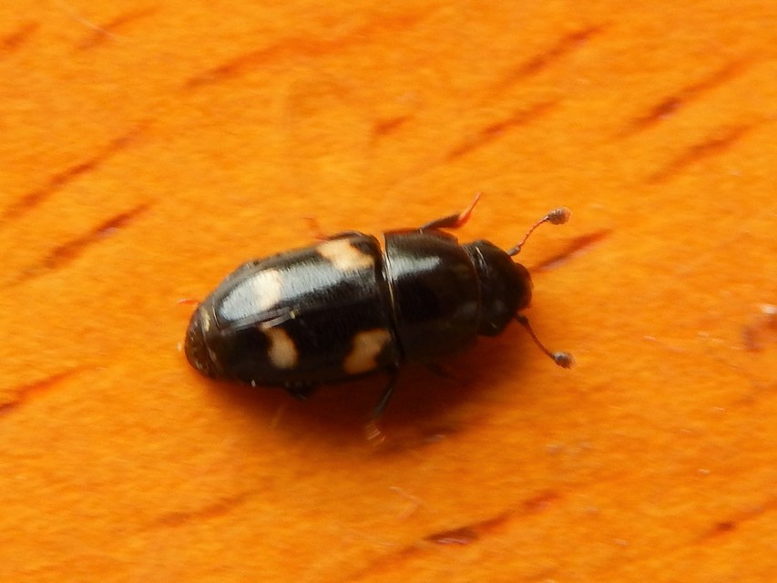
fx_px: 2335
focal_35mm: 104
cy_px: 292
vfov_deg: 14.2
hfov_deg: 18.9
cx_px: 388
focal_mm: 18.7
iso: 125
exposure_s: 1/60
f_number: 4.5
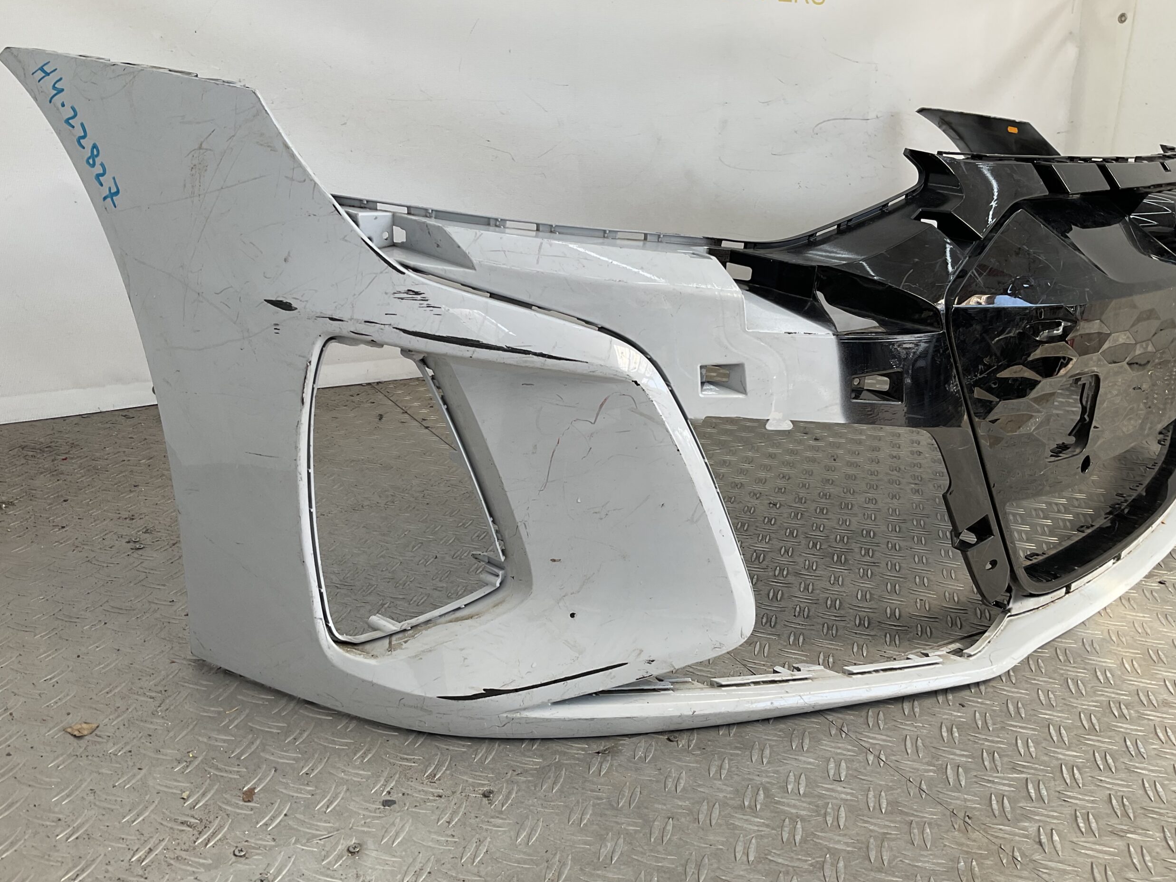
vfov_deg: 46.8
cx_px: 578
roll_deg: -4.1
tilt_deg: -18.1
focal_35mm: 30
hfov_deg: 60.0
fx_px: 1019
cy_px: 430
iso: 16
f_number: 1.8
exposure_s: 1/245
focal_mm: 3
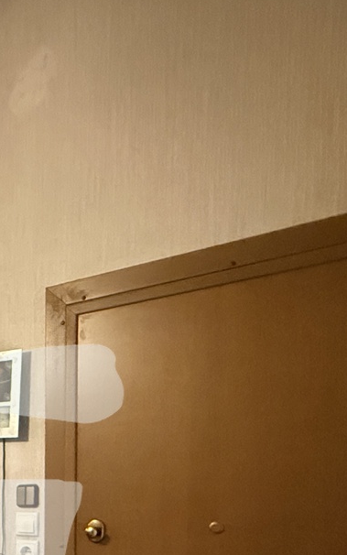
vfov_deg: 38.3
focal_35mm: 47
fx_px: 711
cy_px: 545
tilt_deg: -2.0
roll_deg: +0.9
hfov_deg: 21.7
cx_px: -206
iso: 1000
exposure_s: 1/50
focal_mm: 2.22
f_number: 2.2
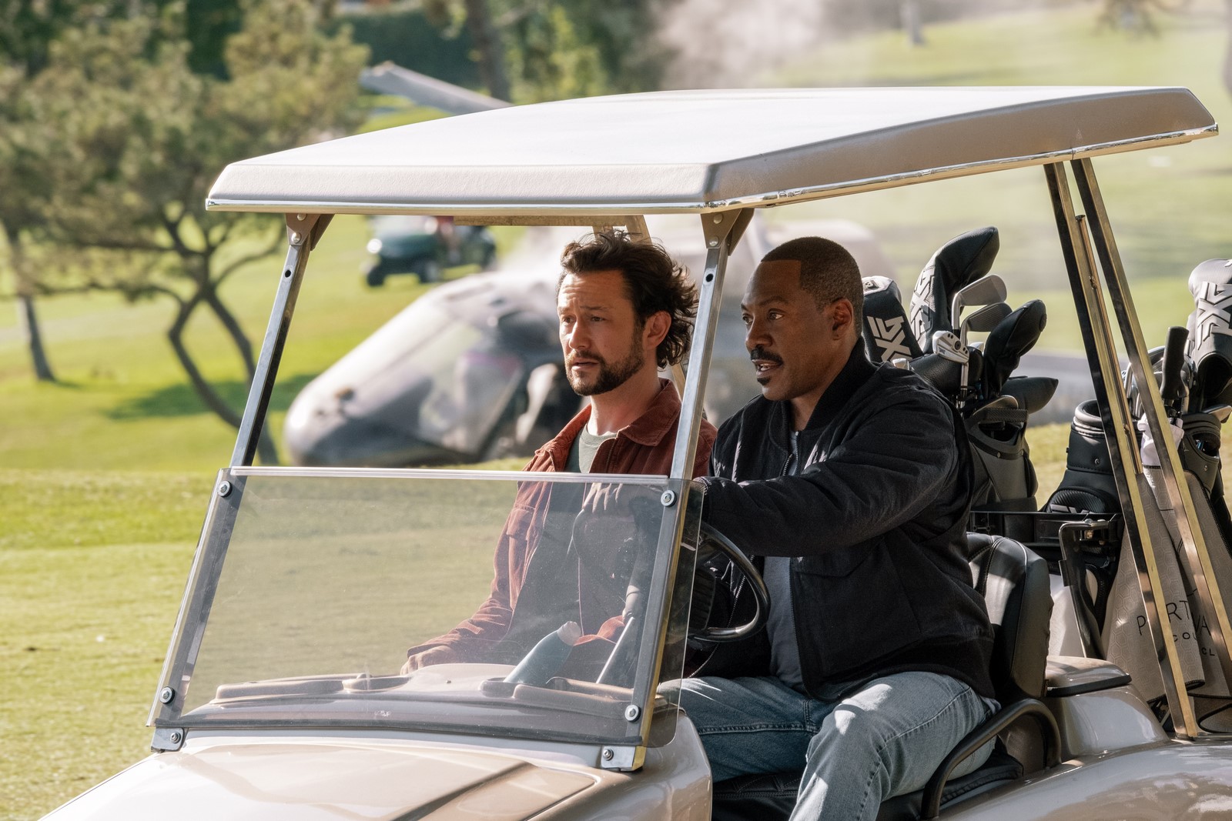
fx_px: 12491
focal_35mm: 365
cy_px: 410
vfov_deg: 3.8
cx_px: 616
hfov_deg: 5.6
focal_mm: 243.3
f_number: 10
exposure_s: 1/500
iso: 1250
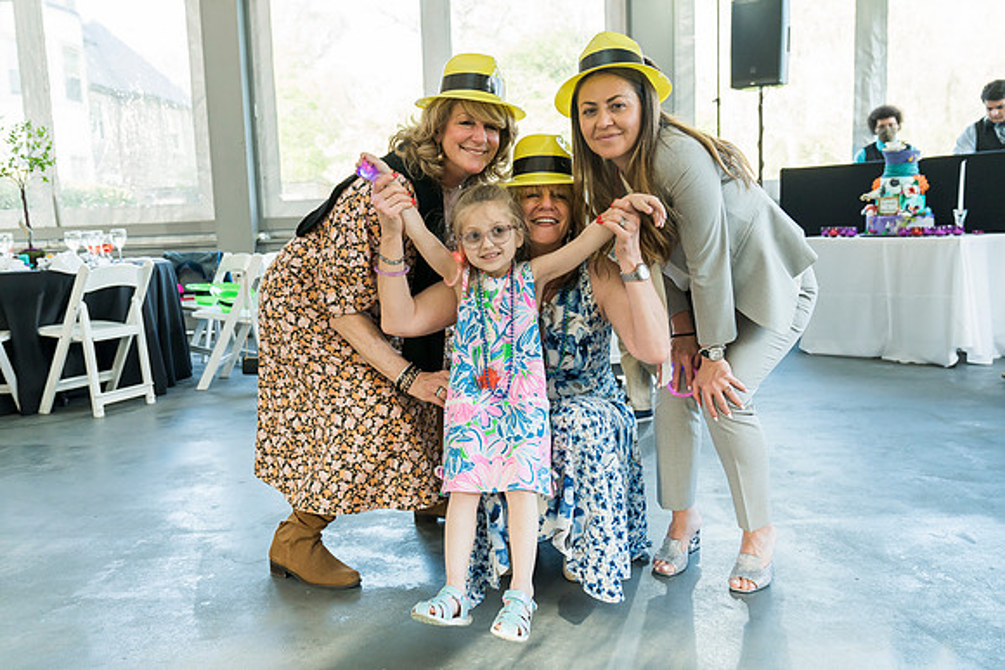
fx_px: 856
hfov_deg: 60.8
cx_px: 482
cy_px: 327
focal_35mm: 31
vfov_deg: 42.8
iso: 1250
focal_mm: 29
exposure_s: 1/200
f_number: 4.5
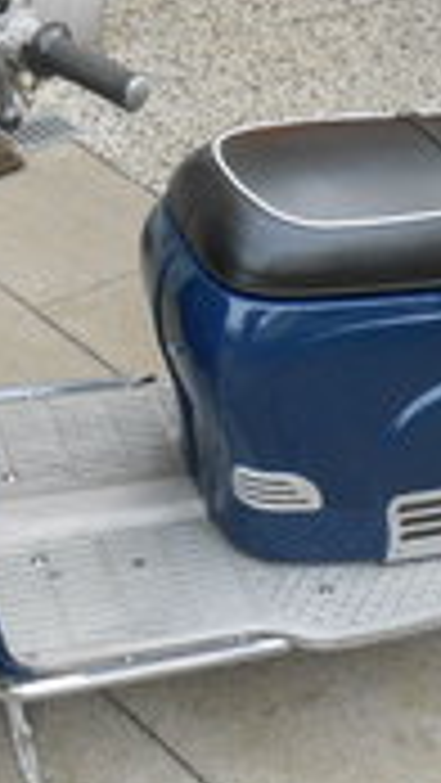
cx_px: 270
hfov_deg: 18.5
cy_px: 477
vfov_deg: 32.2
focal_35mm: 65
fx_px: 1350
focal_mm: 4.6
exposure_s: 1/250
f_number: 3.5
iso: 250
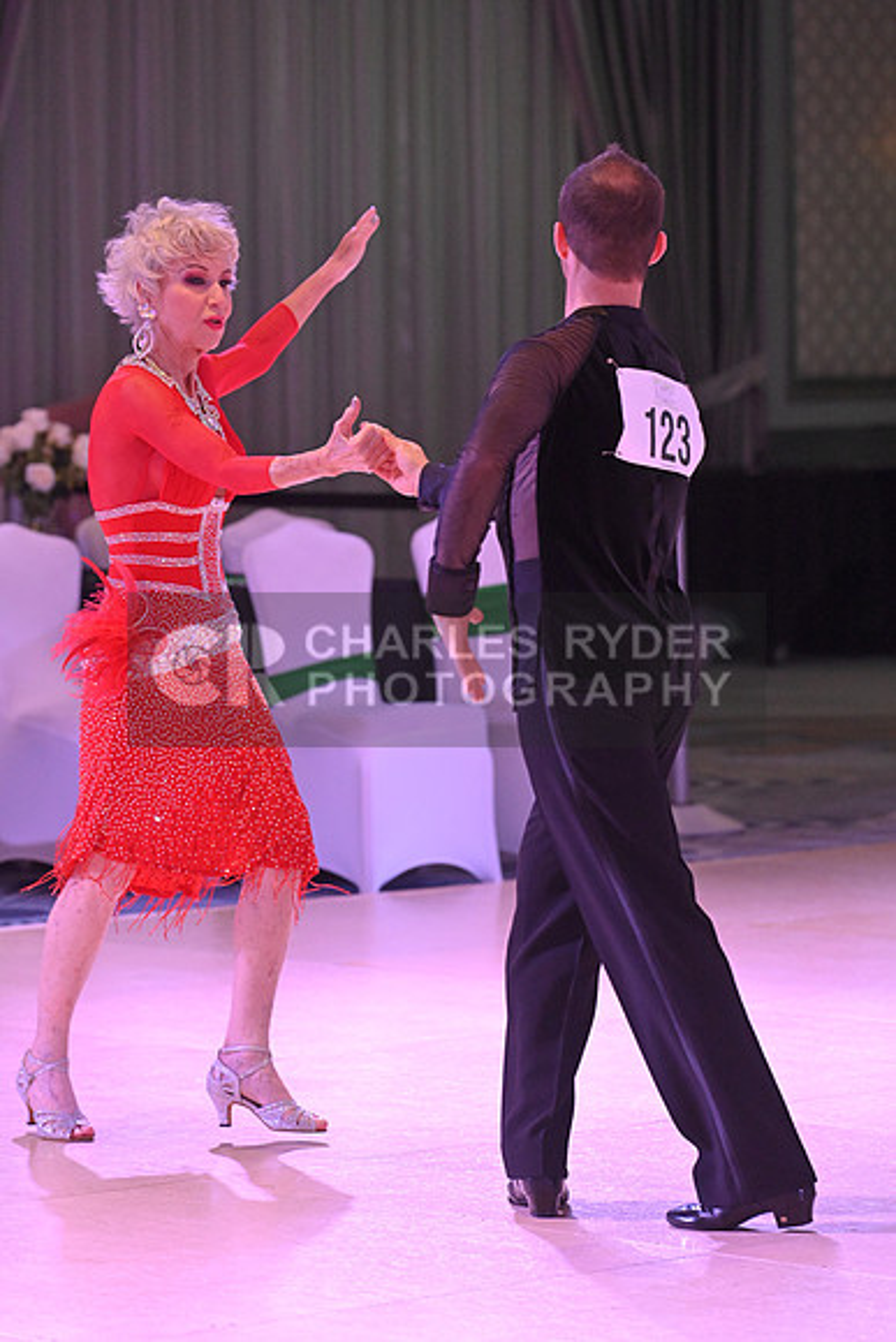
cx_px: 448
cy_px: 671
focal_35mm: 170
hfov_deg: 8.1
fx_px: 6342
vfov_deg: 12.1
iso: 5000
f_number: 5.6
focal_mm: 170
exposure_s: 1/400
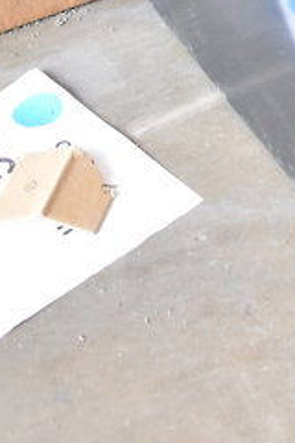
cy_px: -326
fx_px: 1549
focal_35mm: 126
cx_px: 559
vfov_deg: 14.5
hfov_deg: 10.2
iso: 640
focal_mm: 22
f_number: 3.8
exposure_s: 1/30
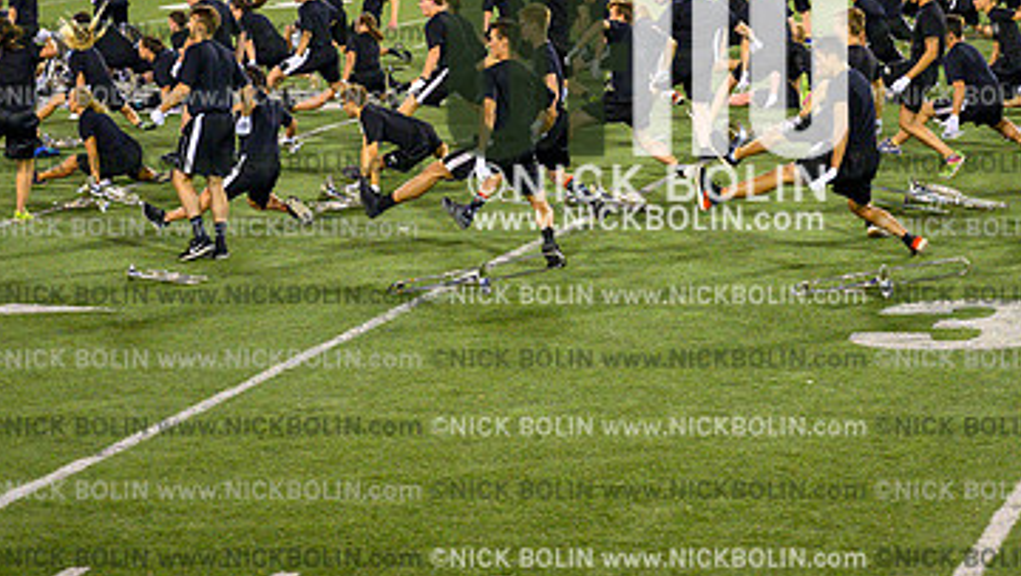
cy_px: 96
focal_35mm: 118
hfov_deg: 18.1
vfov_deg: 10.3
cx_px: 647
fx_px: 3196
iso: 4000
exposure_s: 1/1000
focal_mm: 70
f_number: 4
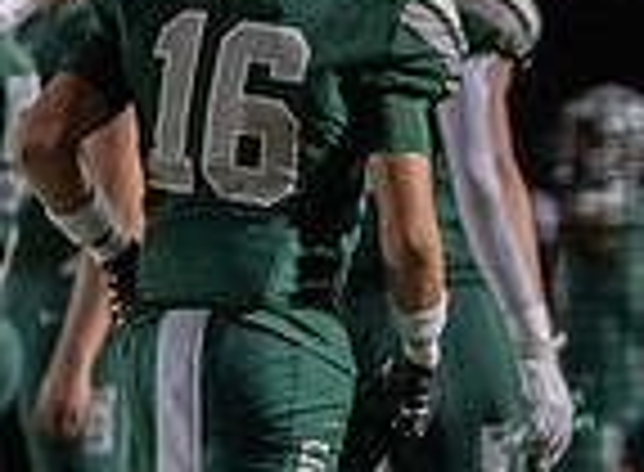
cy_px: 598
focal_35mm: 509
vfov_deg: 2.9
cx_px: 925
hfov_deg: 3.9
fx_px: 9398
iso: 6400
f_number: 2.8
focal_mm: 116
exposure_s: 1/1250
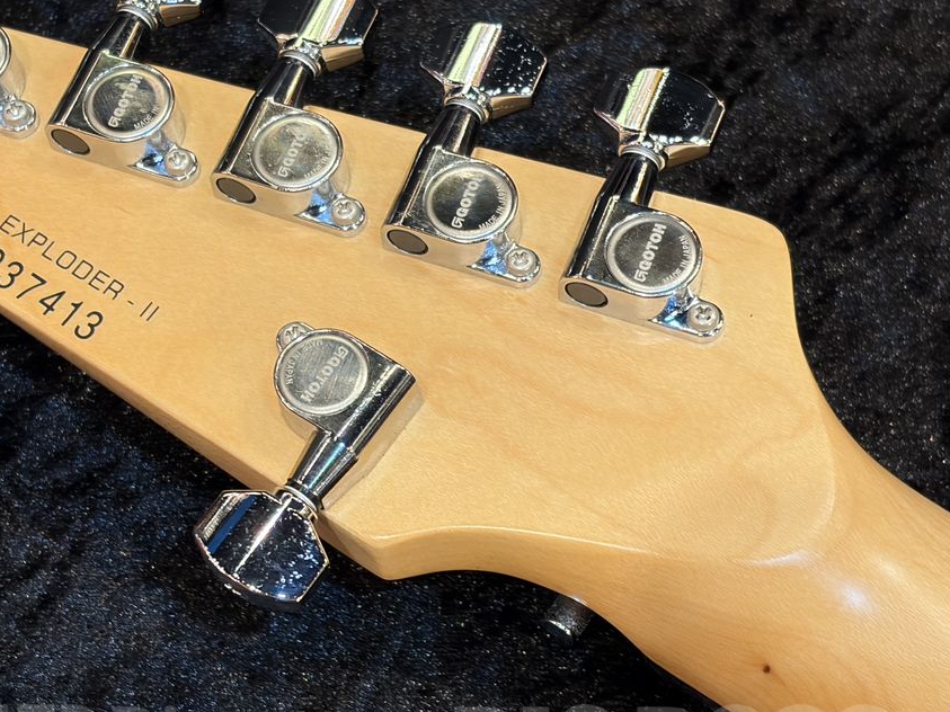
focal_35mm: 79
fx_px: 2168
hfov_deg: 24.7
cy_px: 309
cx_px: 375
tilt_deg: -60.9
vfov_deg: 18.6
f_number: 1.6
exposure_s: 1/60
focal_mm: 5.96
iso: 80
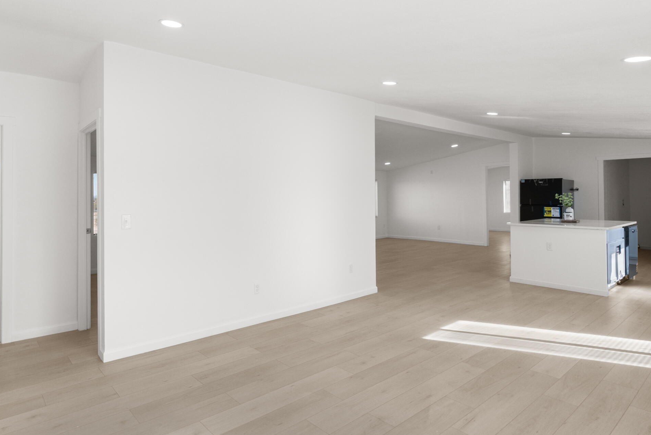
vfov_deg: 59.4
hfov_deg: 80.4
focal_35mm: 21
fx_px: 380
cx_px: 267
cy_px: 192
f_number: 8
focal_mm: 16
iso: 200
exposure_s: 1/100
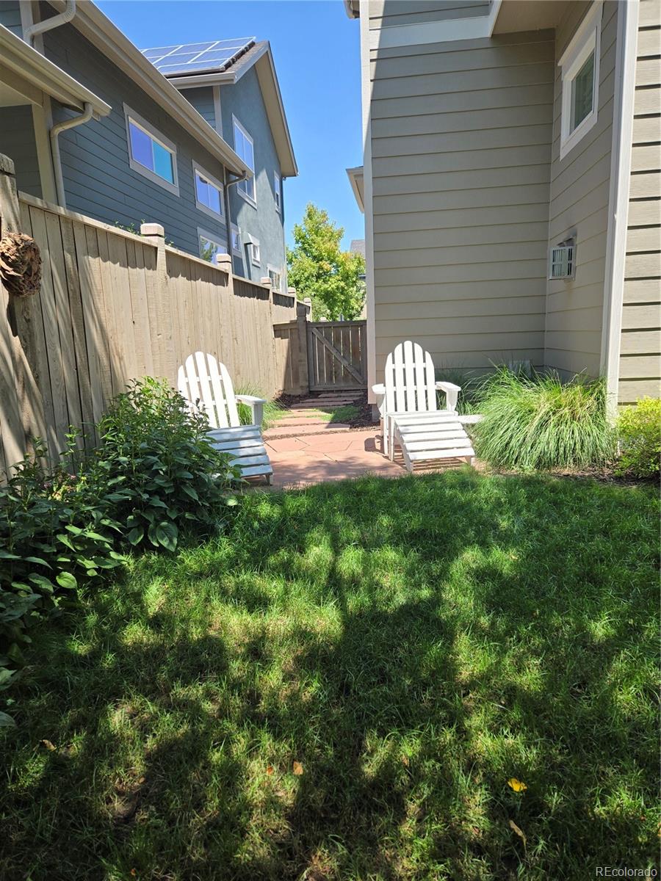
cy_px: 440
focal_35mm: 23
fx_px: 586
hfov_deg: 58.9
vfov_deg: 73.9
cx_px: 330
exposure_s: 1/1099
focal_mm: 5.4
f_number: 1.8
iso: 25
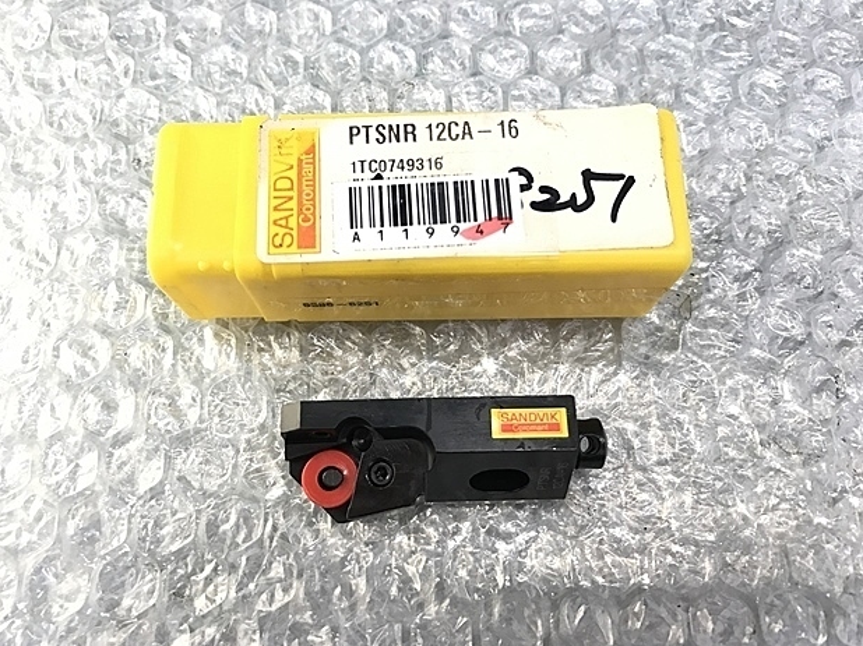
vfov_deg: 48.2
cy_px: 329
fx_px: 723
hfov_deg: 61.7
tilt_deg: -72.5
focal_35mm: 29
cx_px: 430
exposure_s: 1/25
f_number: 1.8
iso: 40
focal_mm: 3.99
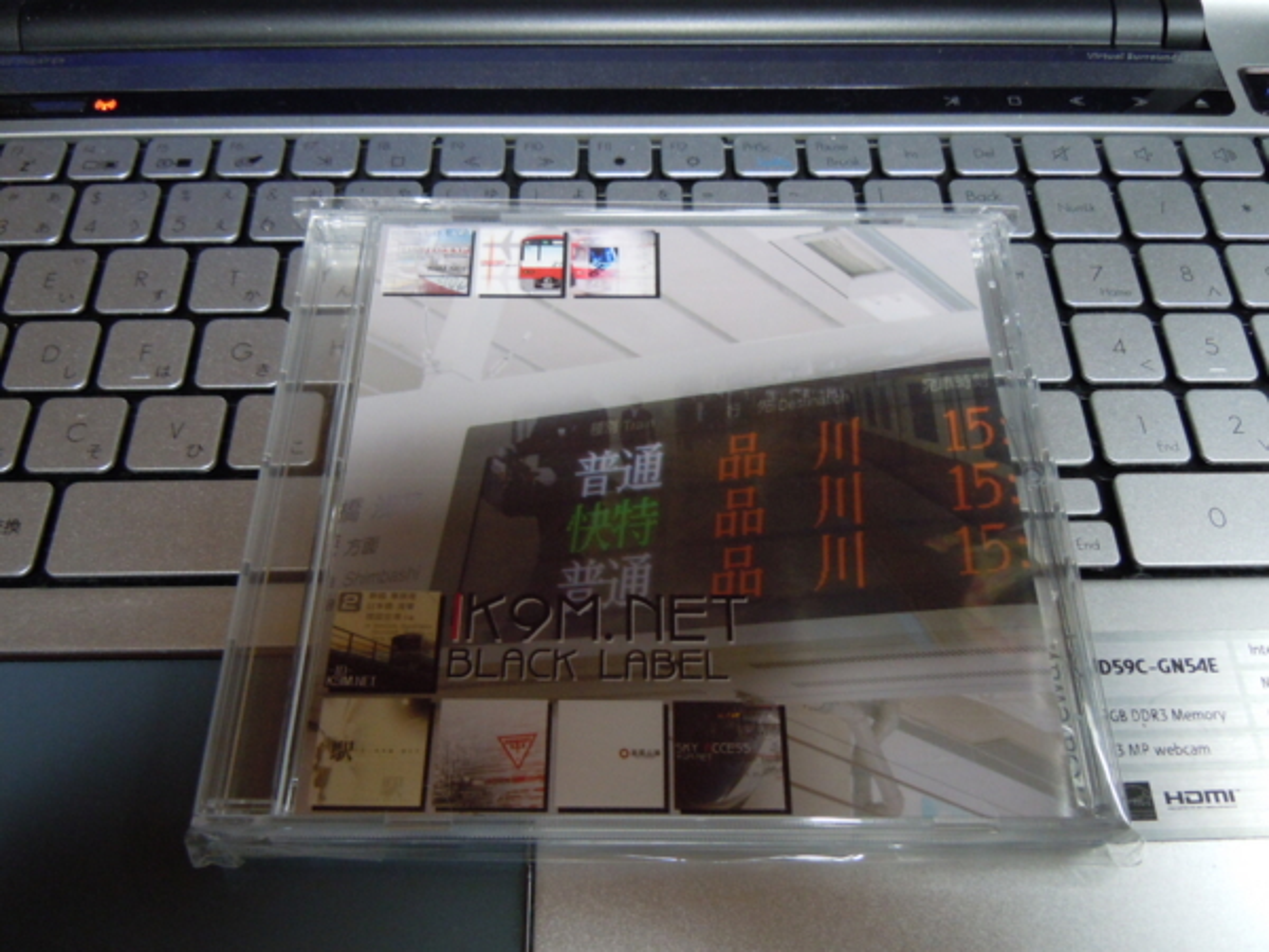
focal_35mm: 30
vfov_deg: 46.8
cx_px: 634
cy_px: 476
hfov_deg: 60.0
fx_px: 1100
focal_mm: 5.4
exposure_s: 1/13
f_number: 3.5
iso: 400
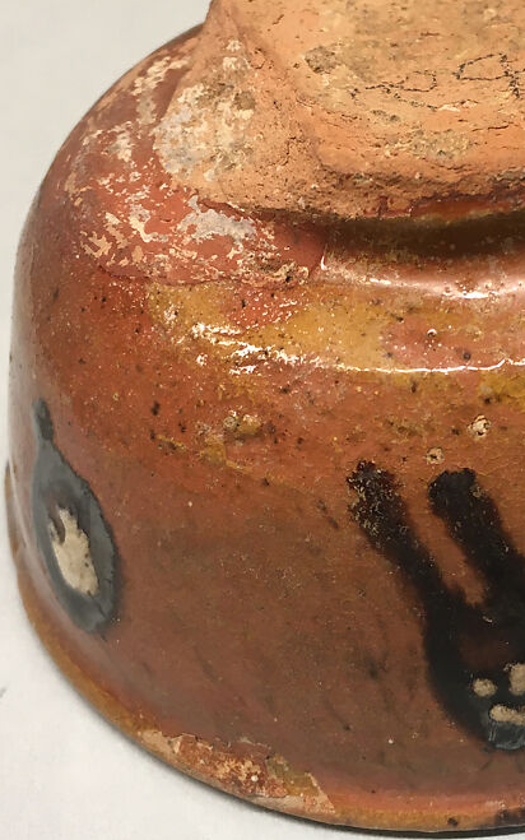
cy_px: 398
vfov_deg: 36.3
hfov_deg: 22.8
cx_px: 427
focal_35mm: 56
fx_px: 1282
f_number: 2.2
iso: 50
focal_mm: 4.15
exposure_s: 1/30
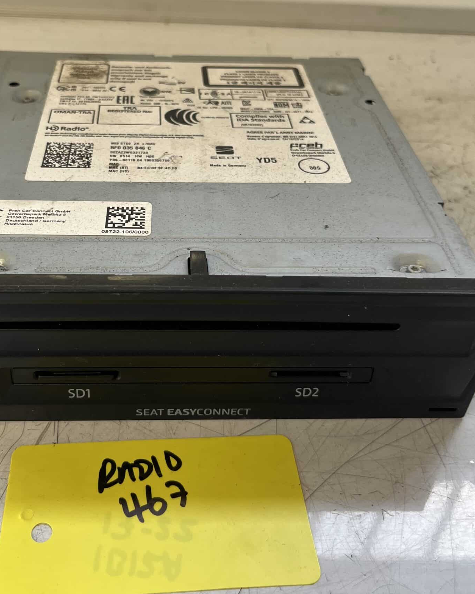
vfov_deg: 47.8
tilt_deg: -37.8
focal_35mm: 38
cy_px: 250
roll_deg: -2.9
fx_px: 668
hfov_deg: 39.0
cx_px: 199
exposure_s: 1/122
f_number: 1.6
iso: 100
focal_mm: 5.1
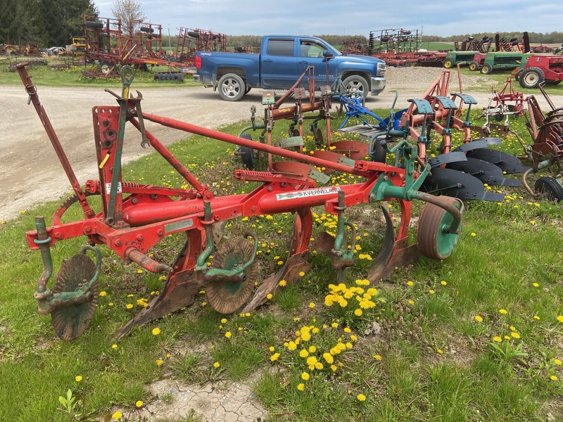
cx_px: 282
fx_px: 423
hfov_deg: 67.3
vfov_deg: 53.1
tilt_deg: -24.6
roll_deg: +1.0
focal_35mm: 26
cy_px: 211
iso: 32
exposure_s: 1/1585
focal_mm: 4.25
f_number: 1.8
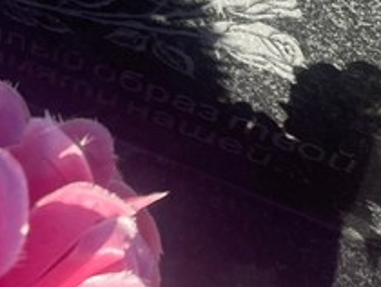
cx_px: 93
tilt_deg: -49.4
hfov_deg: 19.7
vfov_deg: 13.3
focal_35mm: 99
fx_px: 1091
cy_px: -254
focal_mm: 4.2
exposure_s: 1/1247
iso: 32
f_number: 1.6
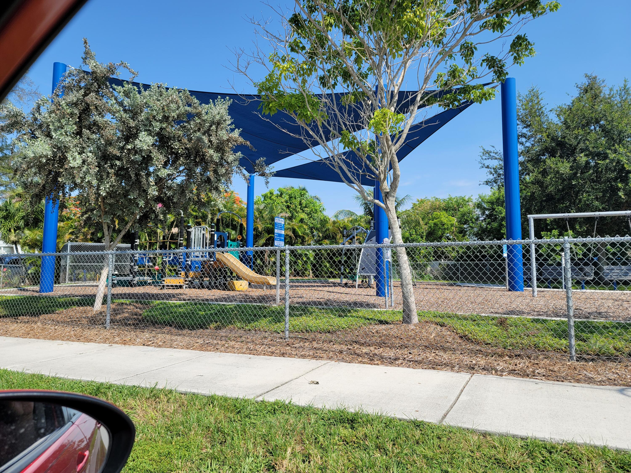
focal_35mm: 25
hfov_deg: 69.4
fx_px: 456
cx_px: 316
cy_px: 236
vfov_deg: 54.9
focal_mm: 7
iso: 20
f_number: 1.8
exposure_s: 1/827
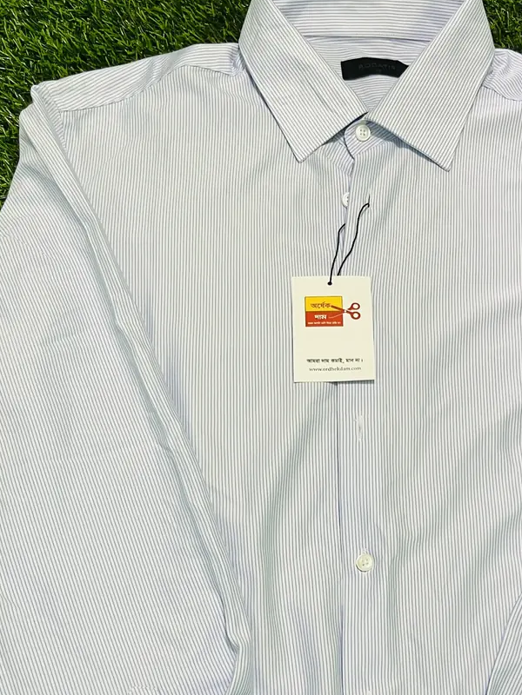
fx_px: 1046
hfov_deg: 27.7
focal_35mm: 52
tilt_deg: -70.7
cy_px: 633
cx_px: 376
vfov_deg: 34.6
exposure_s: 1/50
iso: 64
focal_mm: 5.1
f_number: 1.6
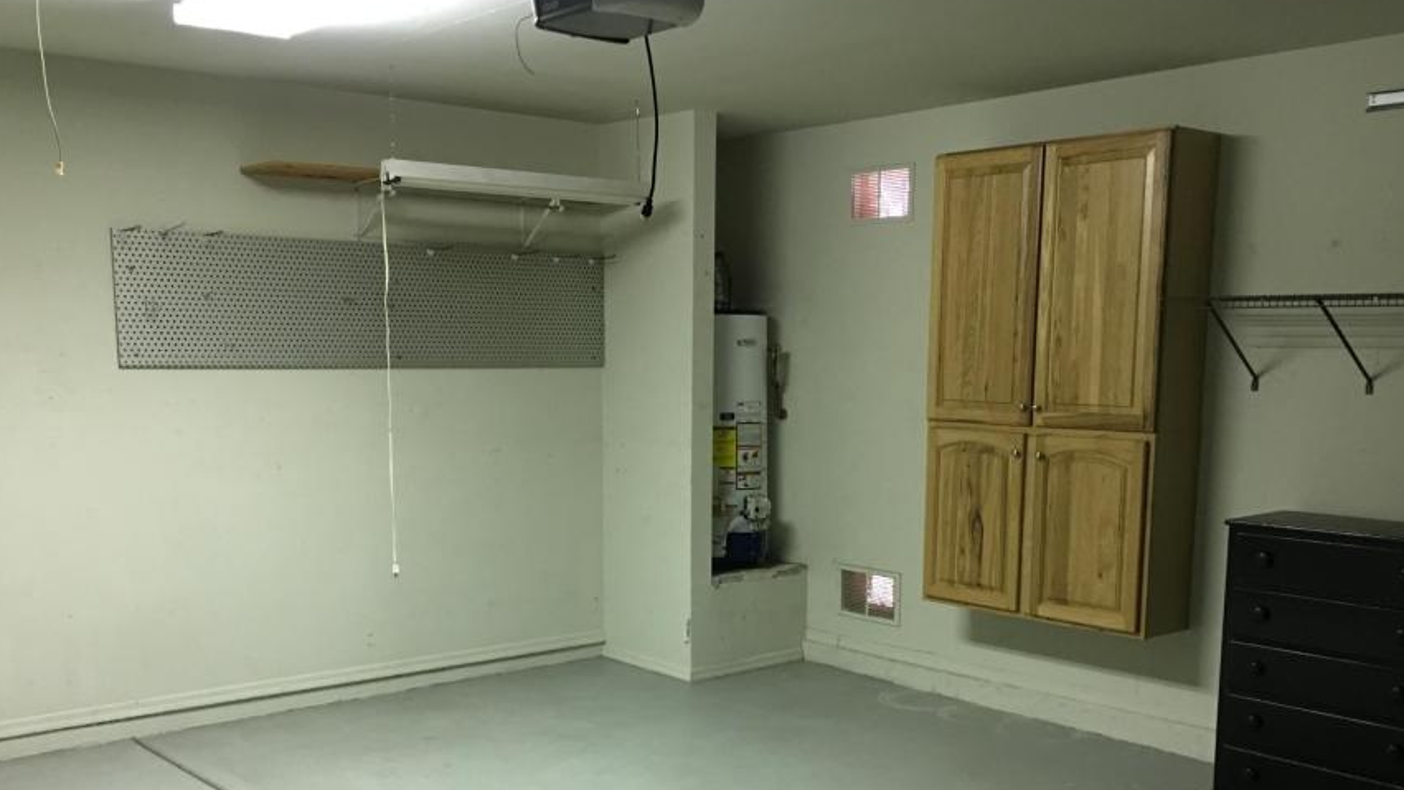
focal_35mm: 38
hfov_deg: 52.8
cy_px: 584
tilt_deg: -9.9
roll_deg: -0.1
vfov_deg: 30.7
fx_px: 1415
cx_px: 706
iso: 80
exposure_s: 1/8
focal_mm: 4.15
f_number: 2.2
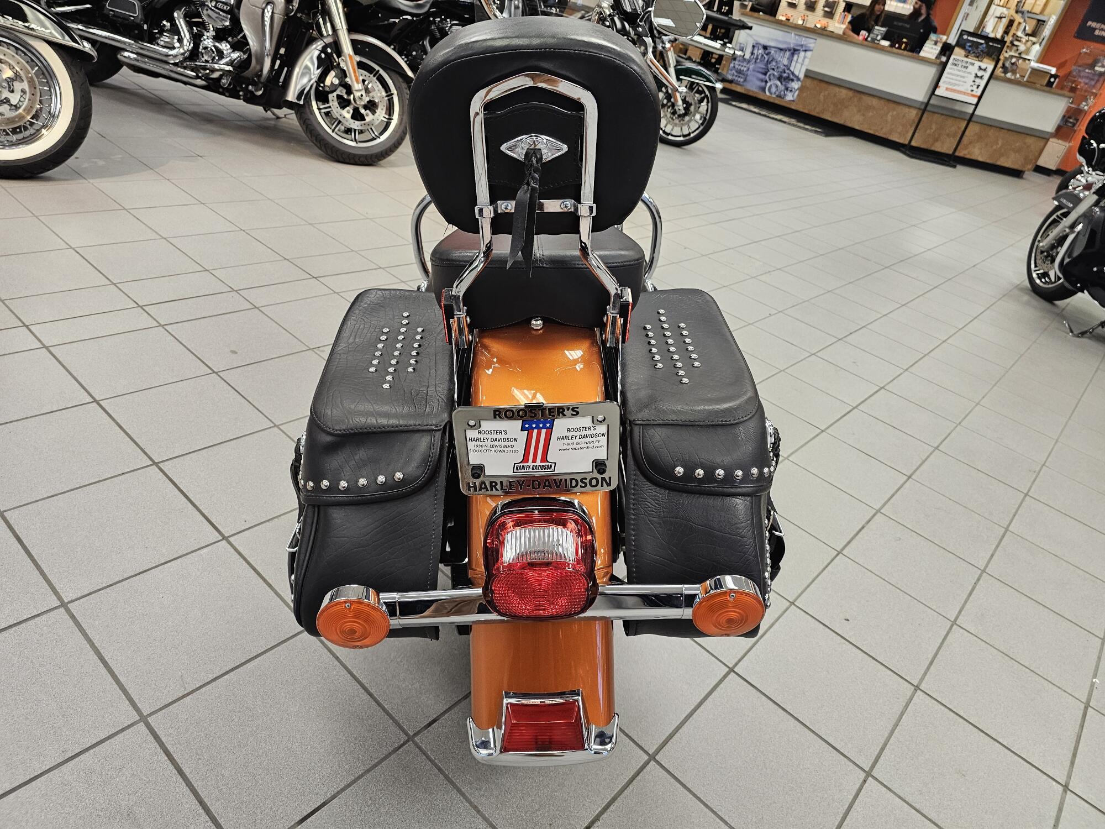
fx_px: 734
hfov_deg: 73.9
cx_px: 552
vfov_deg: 58.9
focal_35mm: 23
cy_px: 414
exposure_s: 1/120
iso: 250
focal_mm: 6.3
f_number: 1.7
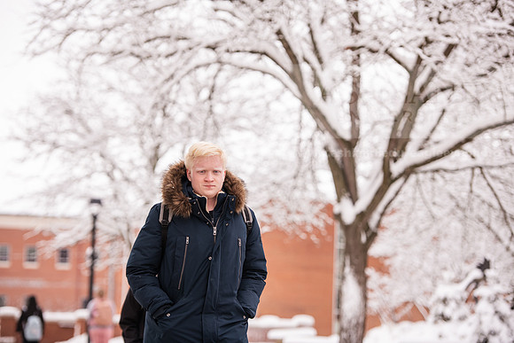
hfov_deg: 17.6
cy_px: 172
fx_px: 1657
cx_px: 257
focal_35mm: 116
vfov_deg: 11.8
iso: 160
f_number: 3.2
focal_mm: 116
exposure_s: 1/320
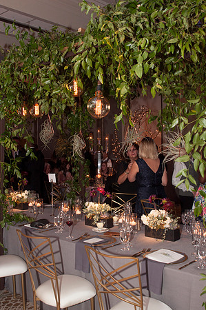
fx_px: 310
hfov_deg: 36.8
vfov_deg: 53.2
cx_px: 103
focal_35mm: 36
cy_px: 155
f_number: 5.6
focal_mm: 24
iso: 400
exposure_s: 1/50
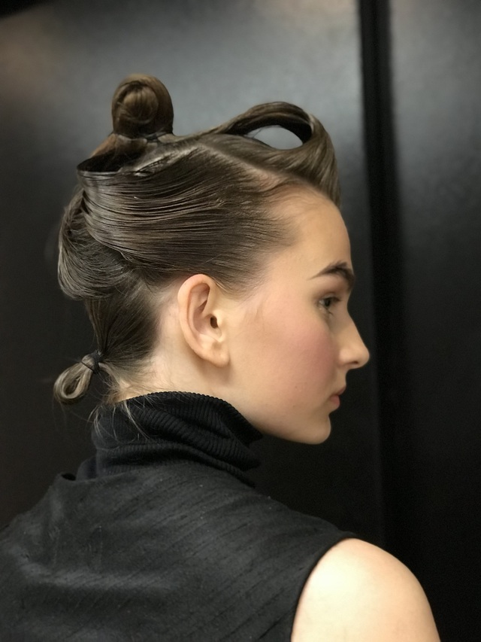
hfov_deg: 25.7
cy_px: 321
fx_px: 1056
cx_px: 240
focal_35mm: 57
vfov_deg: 33.8
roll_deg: +1.0
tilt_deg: +4.4
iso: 500
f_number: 2.8
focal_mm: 6.6
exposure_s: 1/50
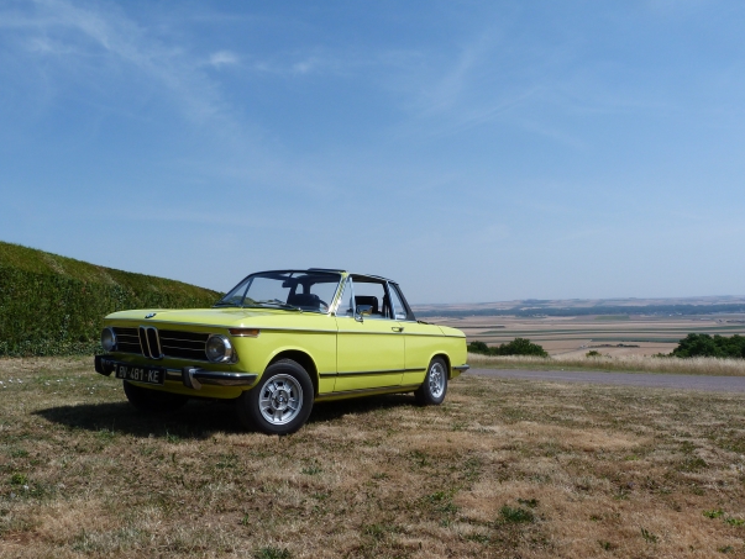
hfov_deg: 61.6
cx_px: 360
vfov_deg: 48.1
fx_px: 625
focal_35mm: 29
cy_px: 320
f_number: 5.6
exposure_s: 1/500
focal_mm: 4.5
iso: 80
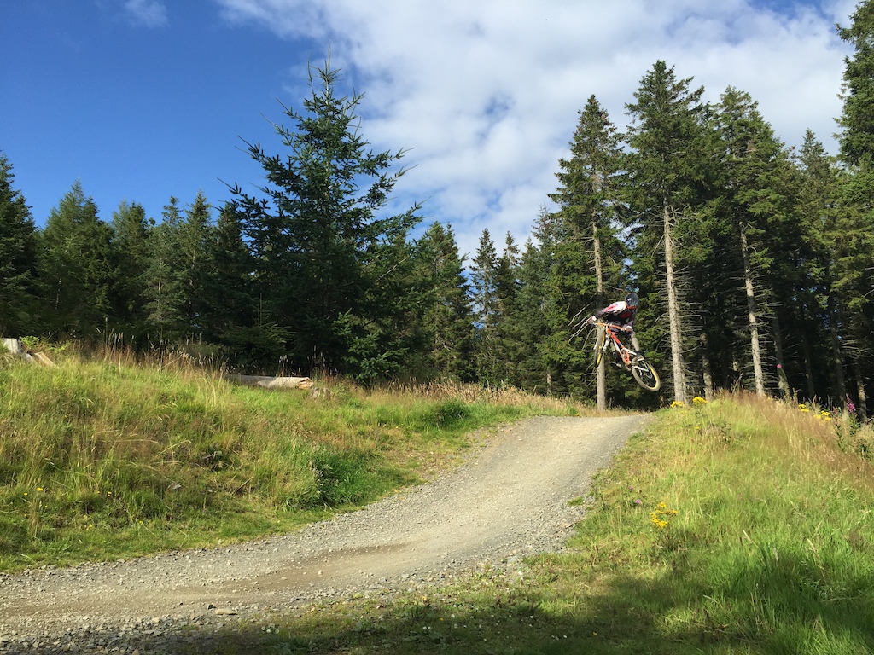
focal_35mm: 29
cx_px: 437
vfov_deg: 48.2
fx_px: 732
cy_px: 328
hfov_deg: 61.7
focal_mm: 4.15
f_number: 2.2
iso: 32
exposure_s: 1/1721
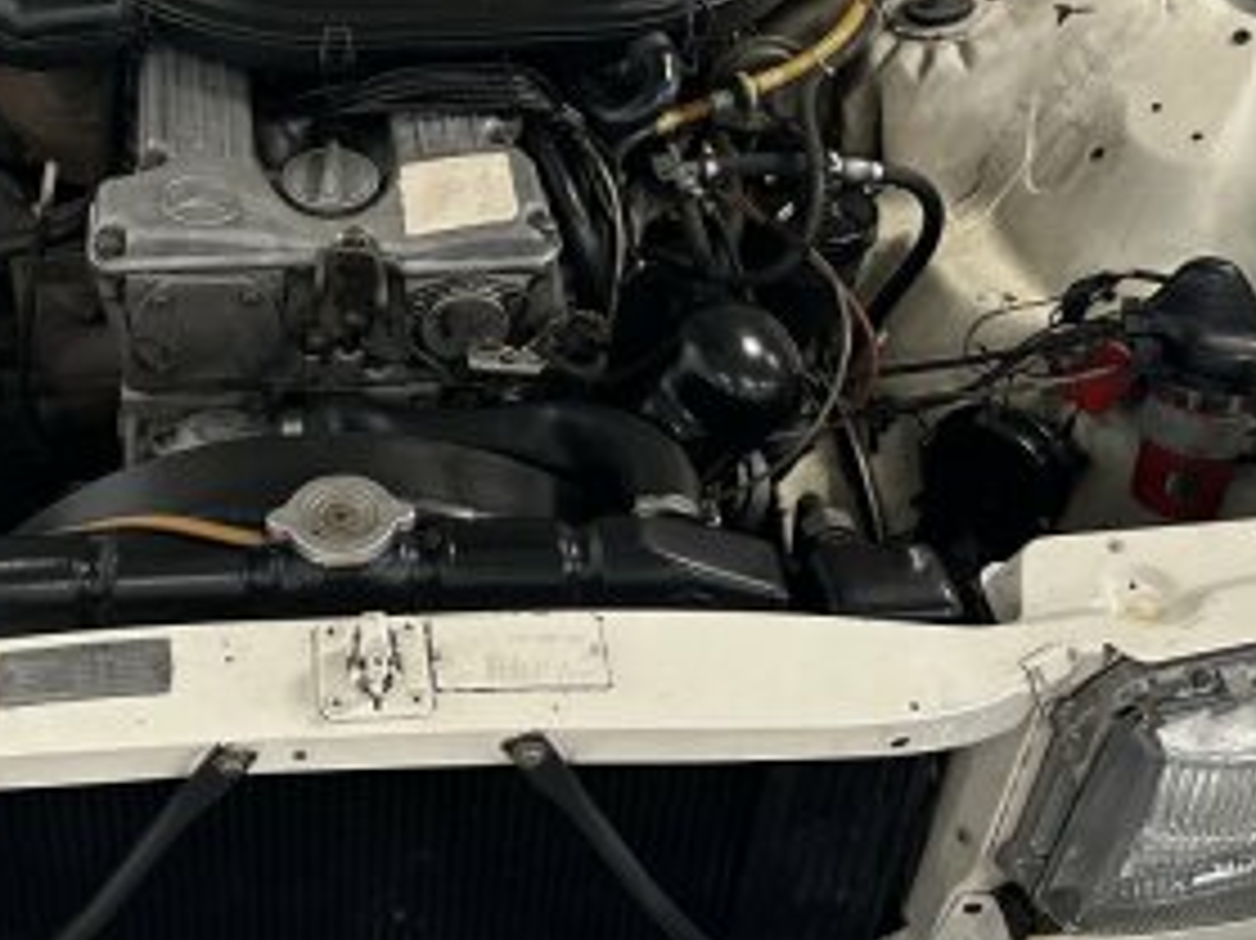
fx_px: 1995
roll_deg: +0.5
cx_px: 297
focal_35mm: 55
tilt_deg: -40.5
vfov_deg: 26.3
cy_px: 265
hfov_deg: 34.1
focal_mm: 6.86
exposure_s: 1/50
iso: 200
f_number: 1.78
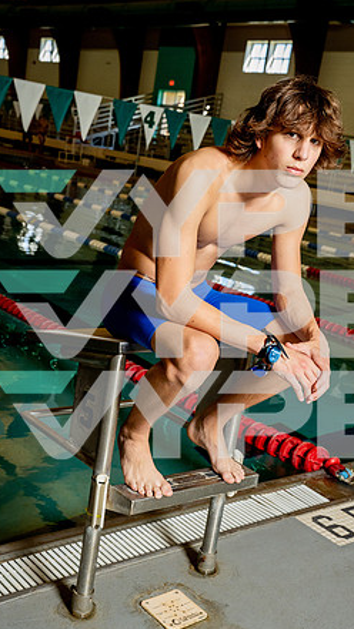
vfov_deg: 44.6
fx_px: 768
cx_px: 204
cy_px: 315
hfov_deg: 25.9
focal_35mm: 46
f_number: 6.3
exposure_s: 1/250
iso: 1600
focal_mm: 43
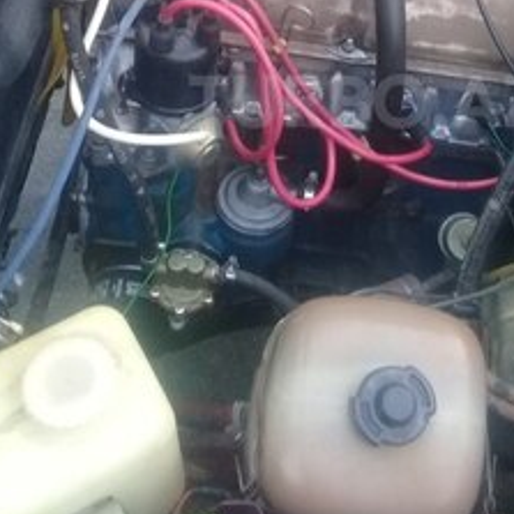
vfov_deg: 27.6
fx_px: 1025
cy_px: 101
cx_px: 366
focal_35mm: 61
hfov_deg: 27.9
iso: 160
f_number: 2.2
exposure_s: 1/33
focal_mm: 3.3
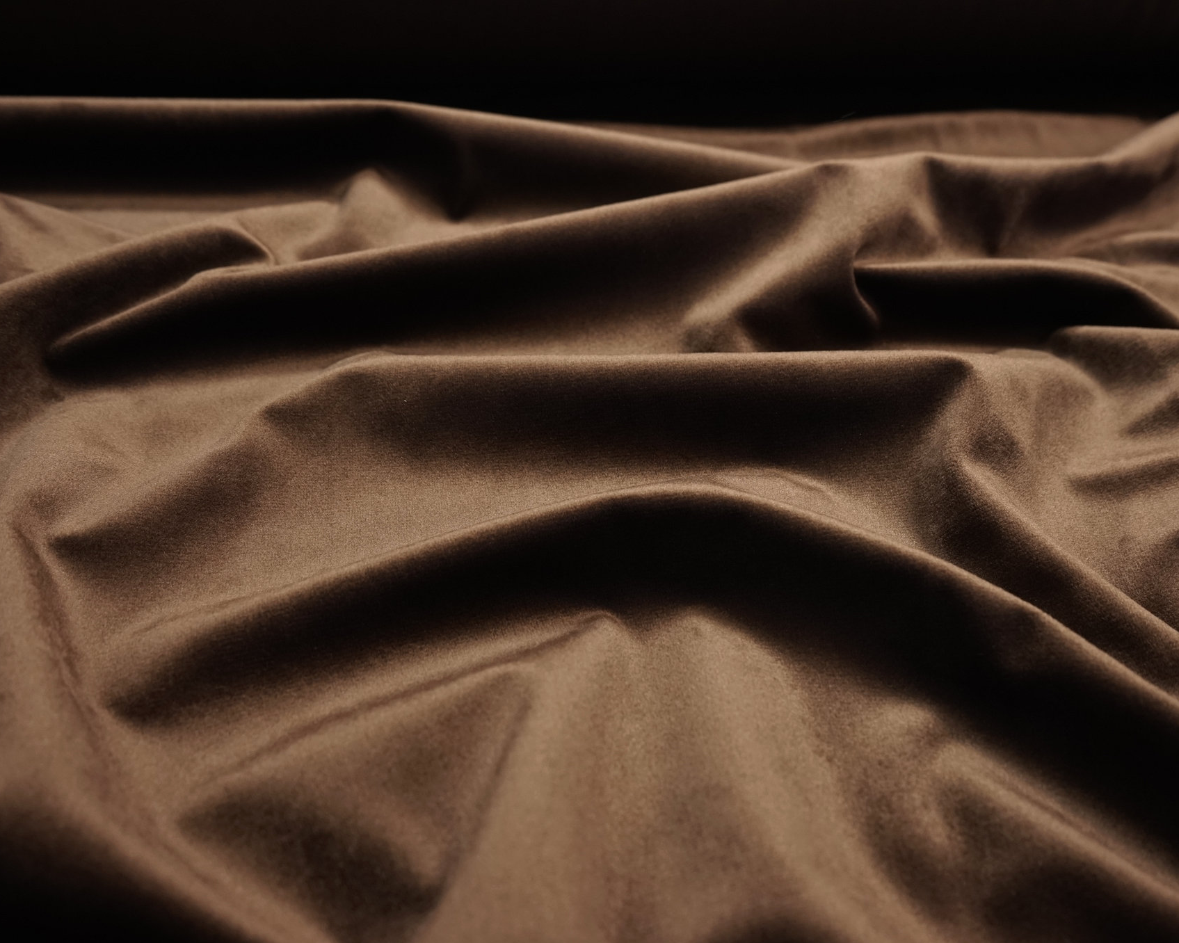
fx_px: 1186
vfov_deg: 43.4
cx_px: 591
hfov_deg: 52.8
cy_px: 474
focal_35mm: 34
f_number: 8
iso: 640
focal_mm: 30
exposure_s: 1/30
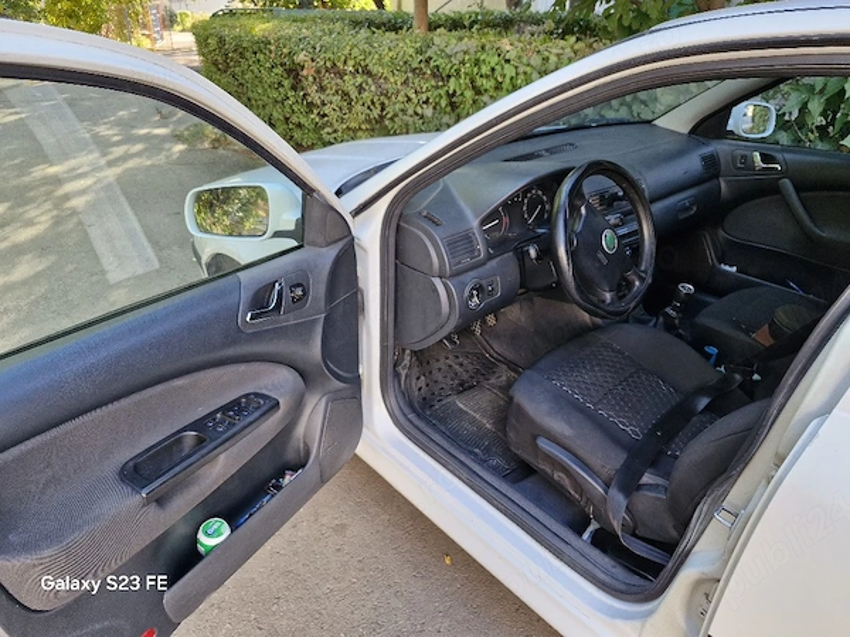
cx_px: 425
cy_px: 318
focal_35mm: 23
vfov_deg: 58.9
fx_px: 565
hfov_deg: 73.9
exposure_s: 1/182
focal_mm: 5.54
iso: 125
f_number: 1.8
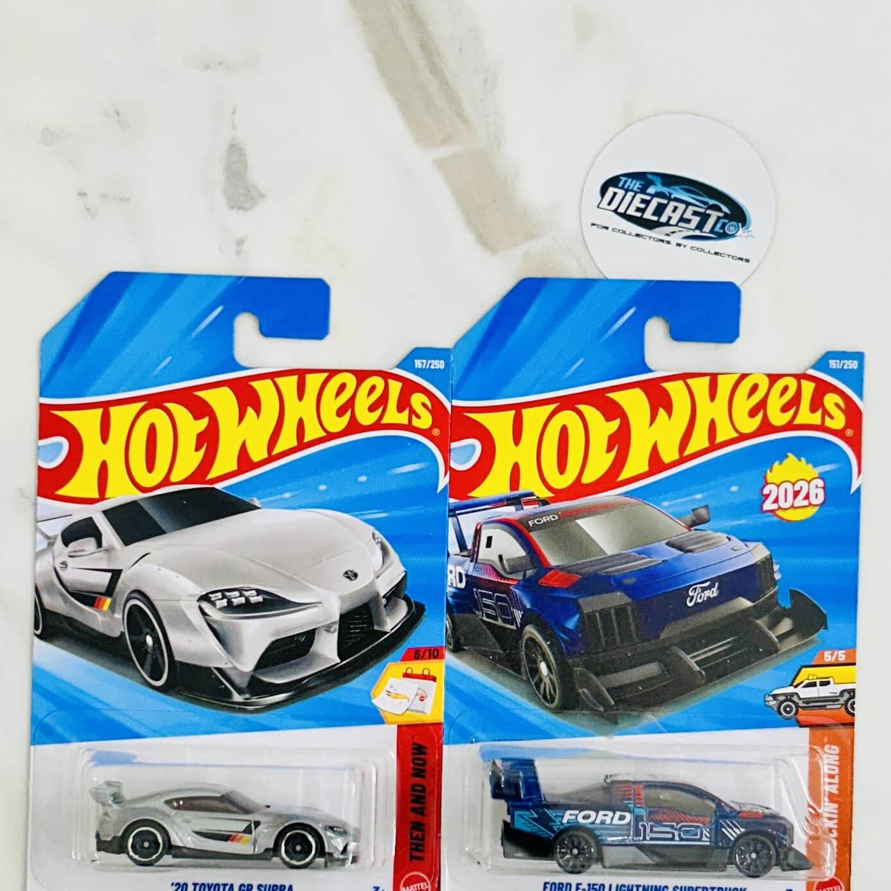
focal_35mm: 31
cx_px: 445
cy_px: 556
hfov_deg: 52.5
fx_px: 903
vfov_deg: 52.0
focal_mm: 5.7
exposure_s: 1/100
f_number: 1.5
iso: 100
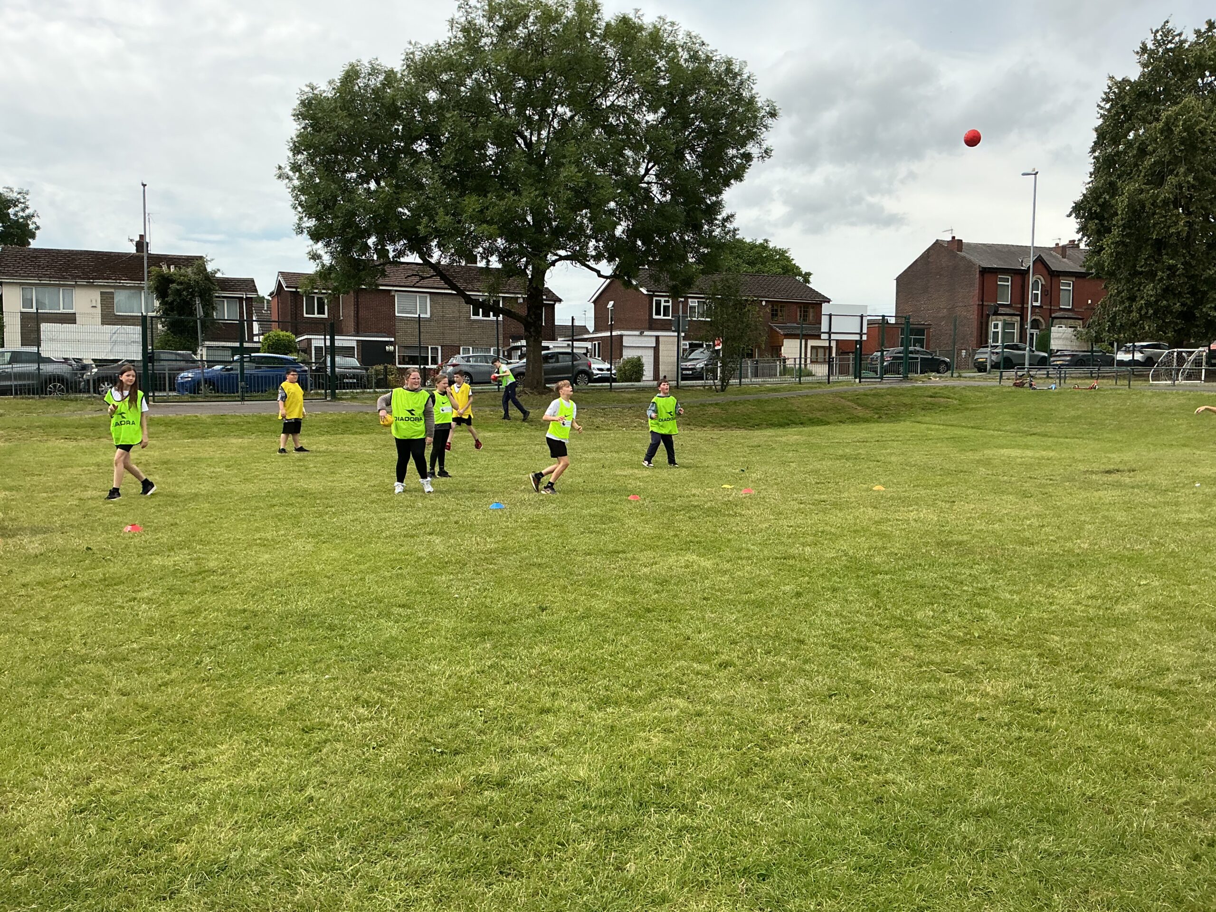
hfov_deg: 61.7
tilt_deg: -3.0
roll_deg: -2.0
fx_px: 1019
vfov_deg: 48.2
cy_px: 456
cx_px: 608
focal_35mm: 29
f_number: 1.8
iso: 25
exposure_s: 1/1490
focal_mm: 3
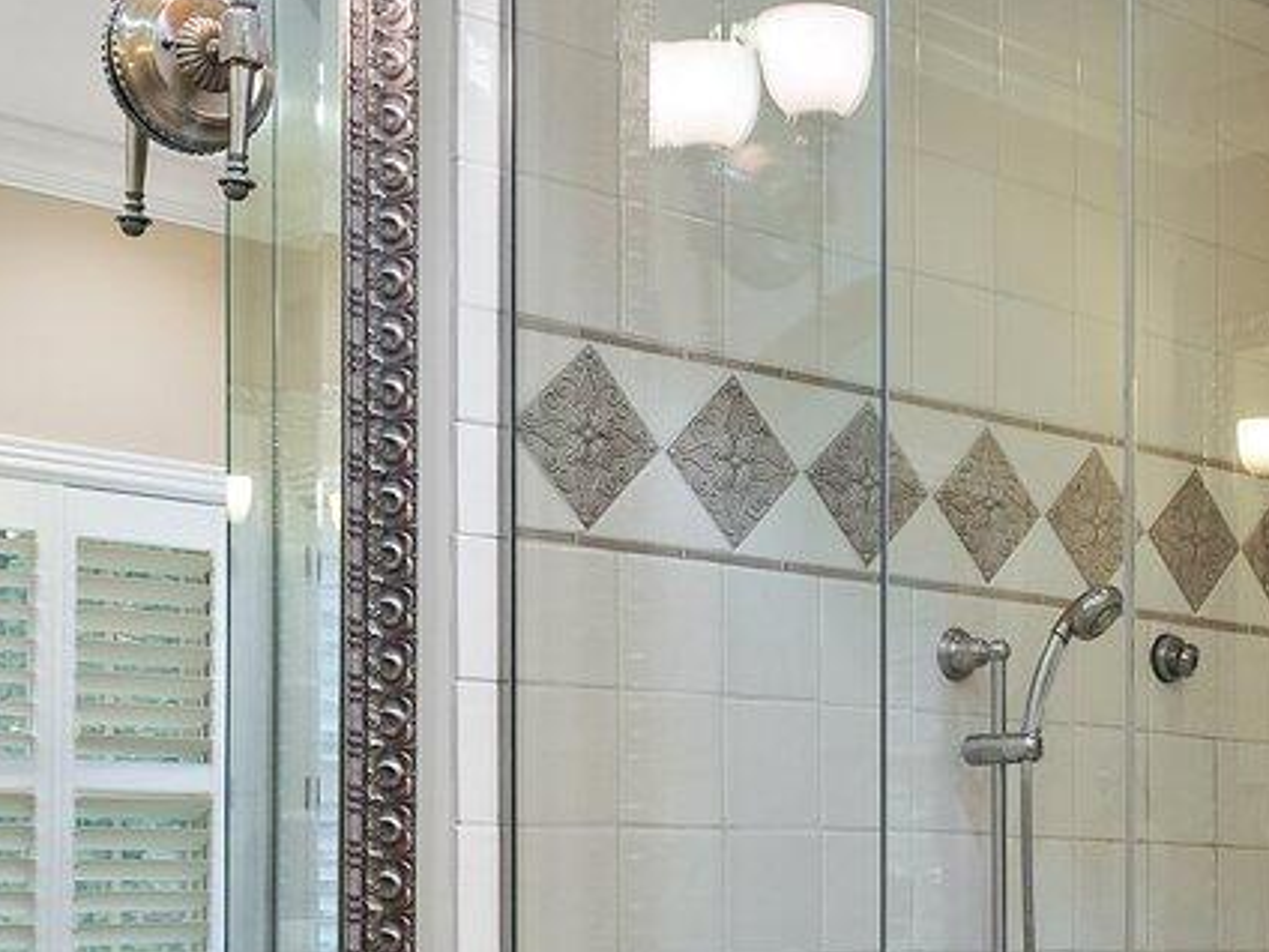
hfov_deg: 27.4
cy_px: 918
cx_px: 1045
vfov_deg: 20.7
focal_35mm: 69
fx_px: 2536
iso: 320
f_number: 9
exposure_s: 1/3
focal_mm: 14.9
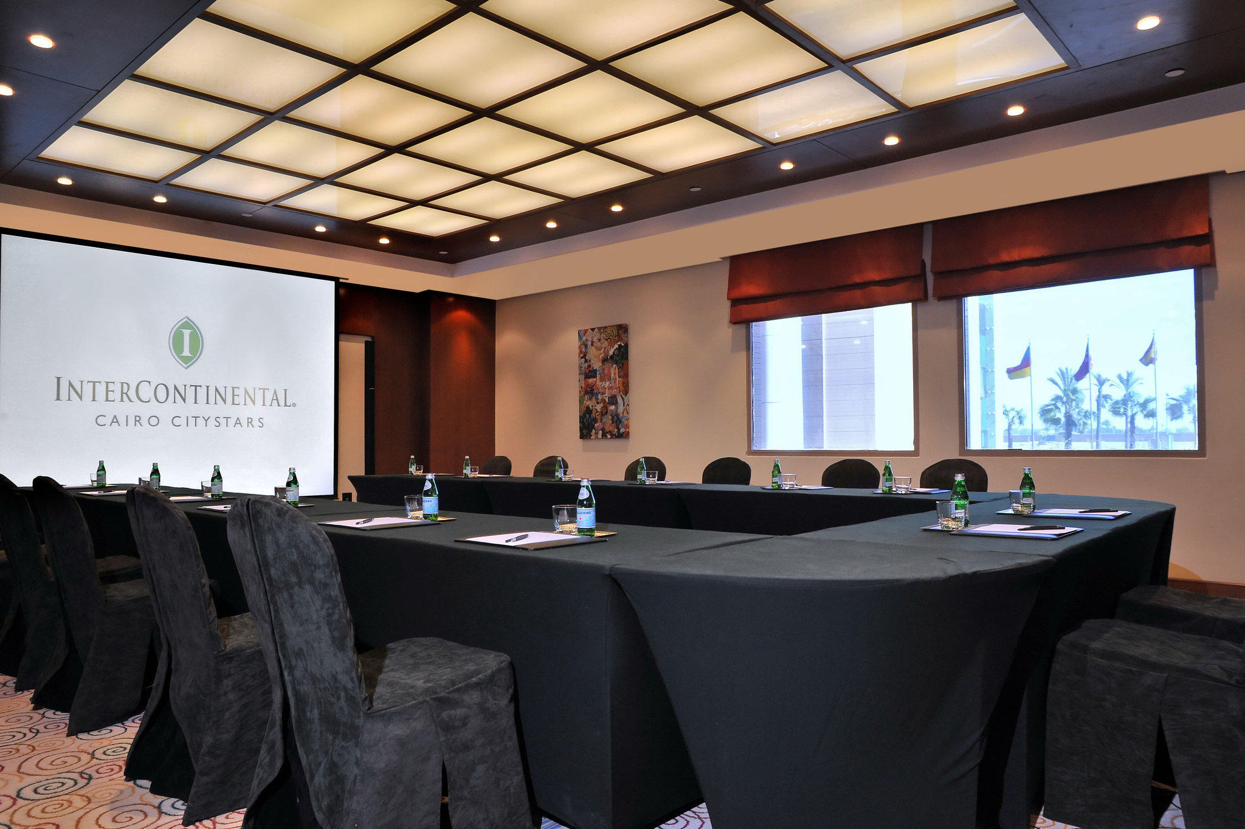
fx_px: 829
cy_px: 414
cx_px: 622
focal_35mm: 24
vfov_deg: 53.1
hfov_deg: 73.8
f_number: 8
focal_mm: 24
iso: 1000
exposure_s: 1/30
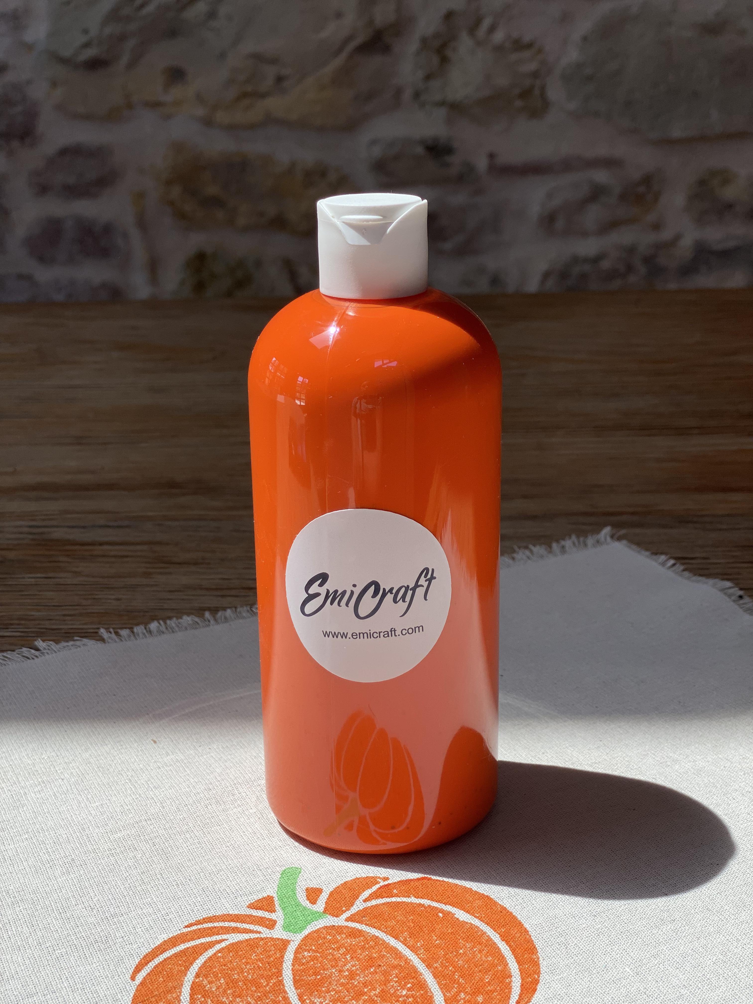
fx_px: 1508
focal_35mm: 52
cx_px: 376
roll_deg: -0.1
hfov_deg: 28.0
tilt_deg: -18.9
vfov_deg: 36.8
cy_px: 502
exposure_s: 1/378
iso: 20
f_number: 2
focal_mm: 6
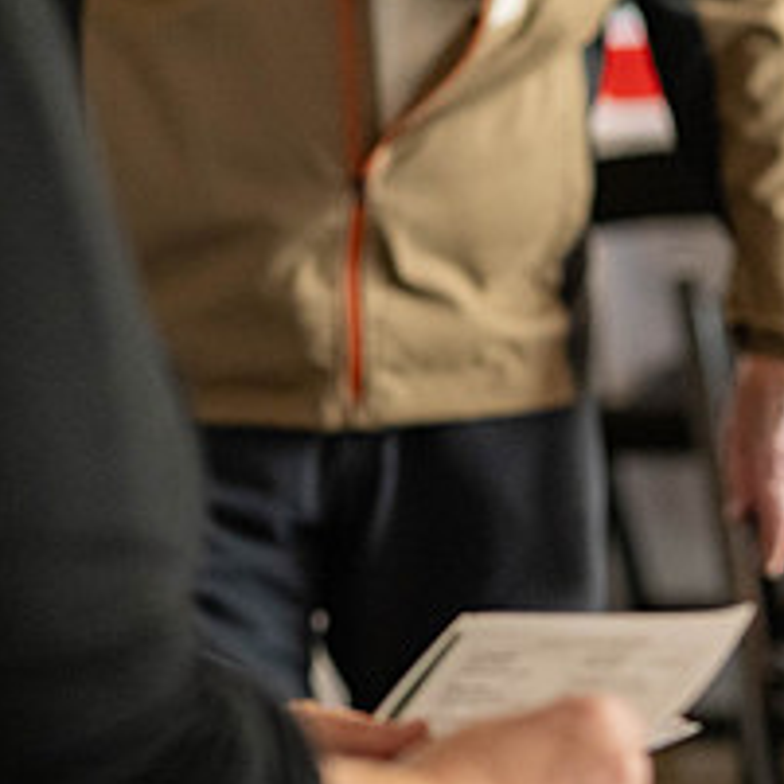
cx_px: 999
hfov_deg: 8.3
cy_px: 610
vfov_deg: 8.4
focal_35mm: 209
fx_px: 5355
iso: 3200
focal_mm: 85
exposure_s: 1/320
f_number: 2.8
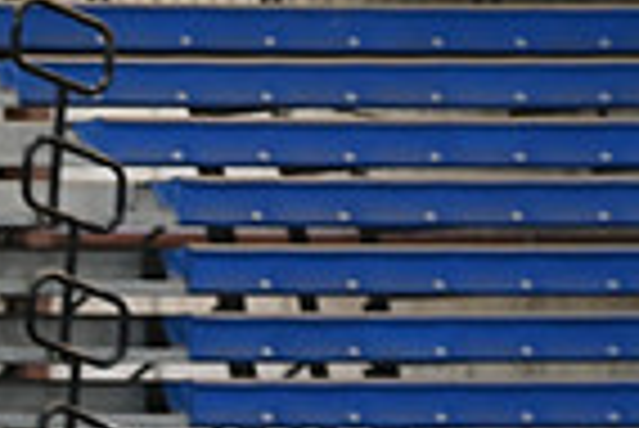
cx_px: -567
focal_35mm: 817
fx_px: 14516
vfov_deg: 1.7
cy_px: 818
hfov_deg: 2.5
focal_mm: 200
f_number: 4
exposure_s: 1/250
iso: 2500
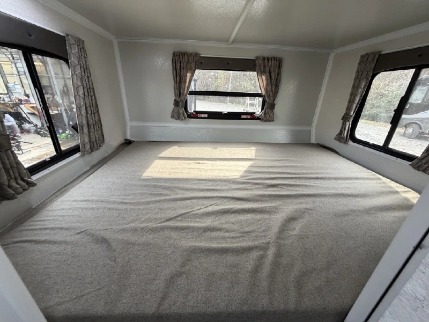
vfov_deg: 85.7
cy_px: 161
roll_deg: -1.3
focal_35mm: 14
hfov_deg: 102.1
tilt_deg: -27.2
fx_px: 174
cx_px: 214
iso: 250
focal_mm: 2.22
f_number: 2.2
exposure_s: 1/121
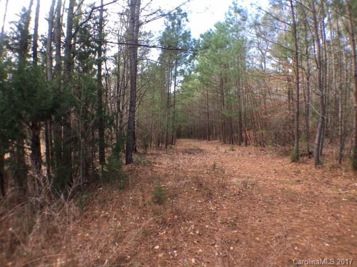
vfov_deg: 48.2
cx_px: 178
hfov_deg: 61.7
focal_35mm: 29
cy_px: 134
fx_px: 299
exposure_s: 1/120
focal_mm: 4.15
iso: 32
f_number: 2.2
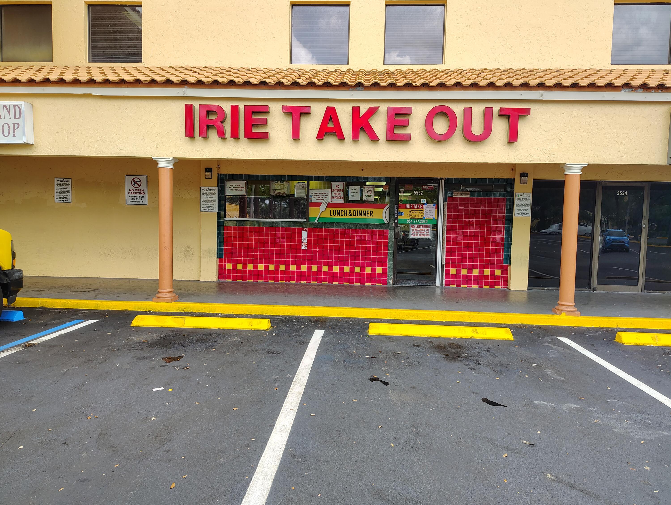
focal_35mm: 24
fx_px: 466
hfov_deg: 71.5
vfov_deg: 56.9
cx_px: 336
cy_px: 252
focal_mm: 5.56
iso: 108
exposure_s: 1/200
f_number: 1.8
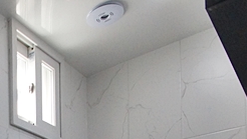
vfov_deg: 18.1
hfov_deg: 33.4
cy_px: 258
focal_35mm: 51
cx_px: -46
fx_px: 334
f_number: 5
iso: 1600
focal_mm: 10
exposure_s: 1/200
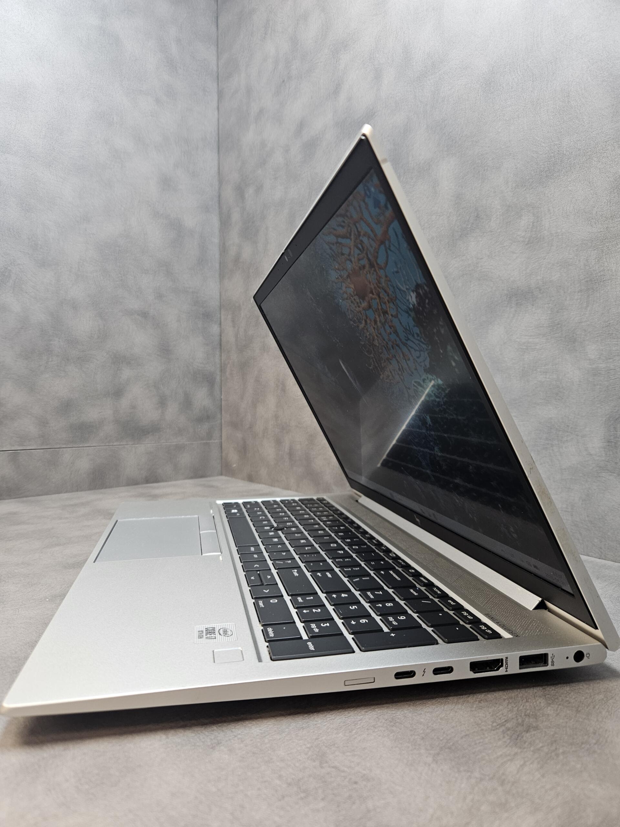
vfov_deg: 73.9
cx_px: 310
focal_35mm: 23
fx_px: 549
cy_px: 414
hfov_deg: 58.9
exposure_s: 1/100
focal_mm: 5.4
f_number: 1.8
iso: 160
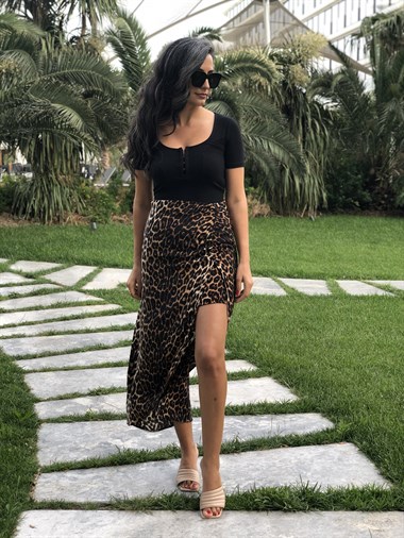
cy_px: 269
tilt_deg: -5.2
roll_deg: -0.2
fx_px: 809
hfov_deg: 28.1
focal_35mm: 52
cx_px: 202
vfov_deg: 36.8
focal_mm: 6
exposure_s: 1/60
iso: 16
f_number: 2.4
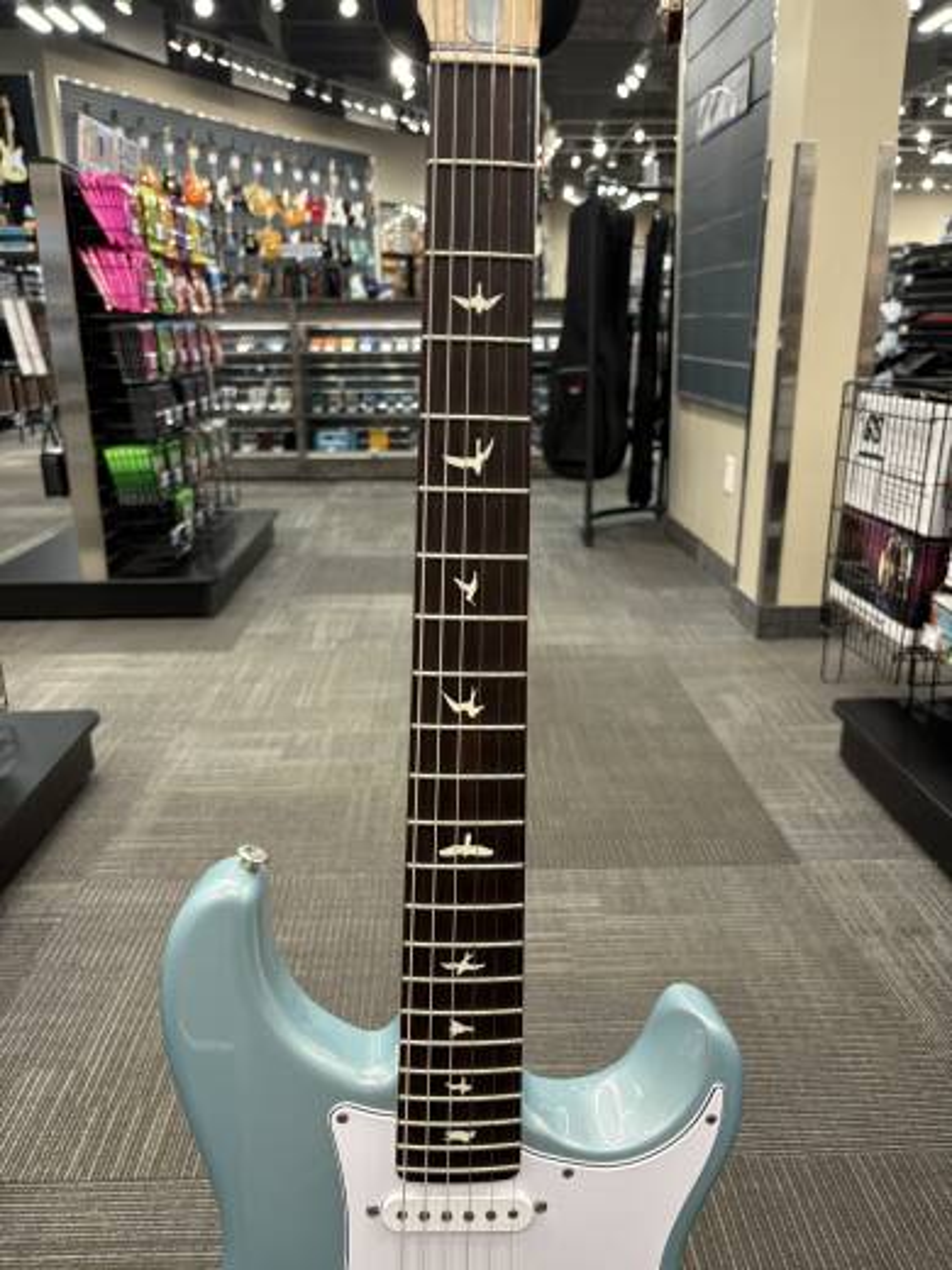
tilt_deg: -16.6
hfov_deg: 53.1
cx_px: 476
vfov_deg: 67.3
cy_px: 635
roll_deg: +0.9
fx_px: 953
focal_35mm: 26
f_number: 1.6
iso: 80
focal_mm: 5.96
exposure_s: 1/60
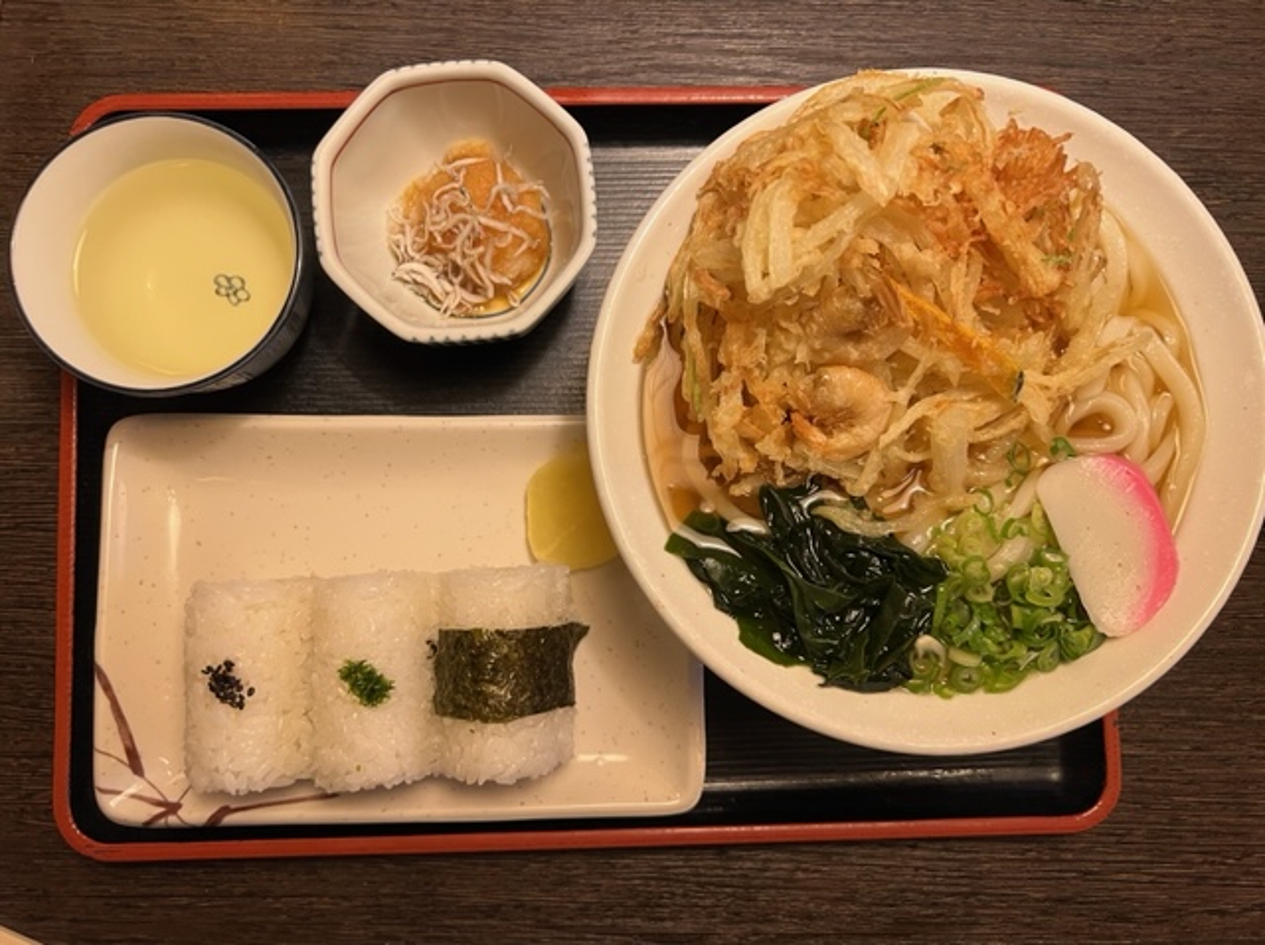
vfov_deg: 52.9
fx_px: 949
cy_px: 472
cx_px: 632
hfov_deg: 67.4
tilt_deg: -86.9
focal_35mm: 26
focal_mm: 5.7
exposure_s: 1/60
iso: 160
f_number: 1.5
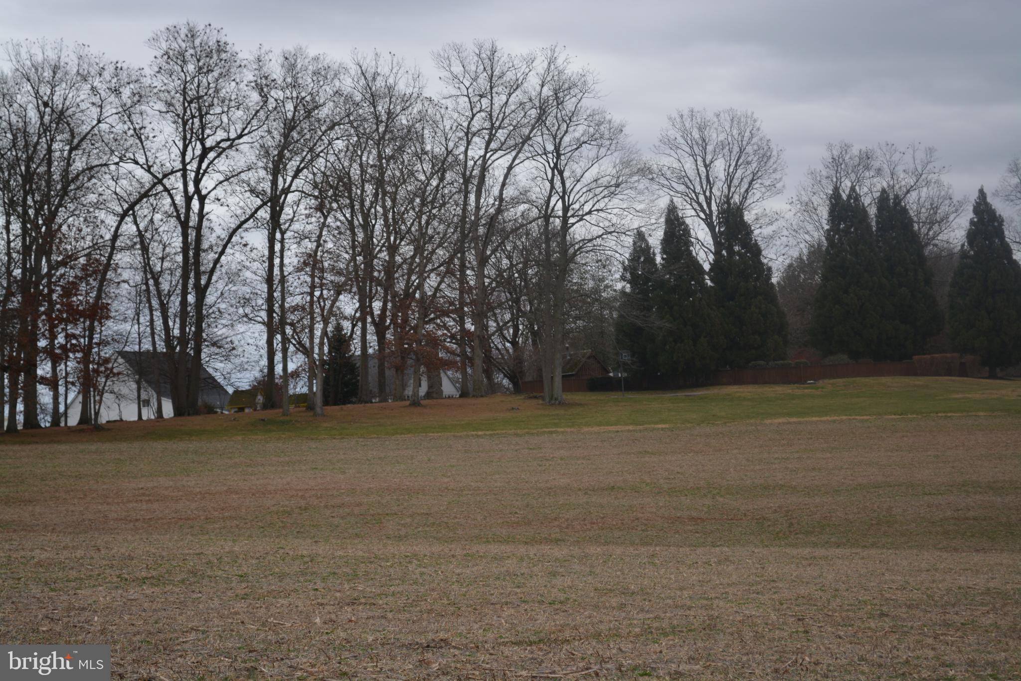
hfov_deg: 24.6
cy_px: 340
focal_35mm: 82
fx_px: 2339
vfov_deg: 16.6
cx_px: 510
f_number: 5.6
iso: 200
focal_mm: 55
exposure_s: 1/125
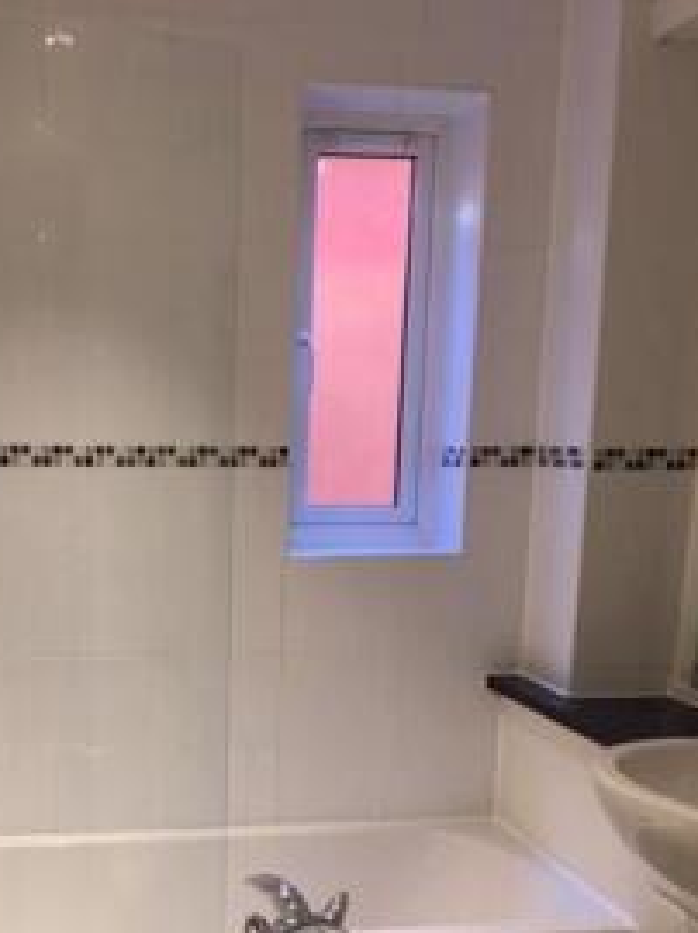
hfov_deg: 30.4
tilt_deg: -13.4
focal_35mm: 47
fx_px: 1266
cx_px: 183
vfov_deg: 38.9
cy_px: 752
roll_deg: -0.1
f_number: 2.2
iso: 50
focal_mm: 4.15
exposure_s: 1/17
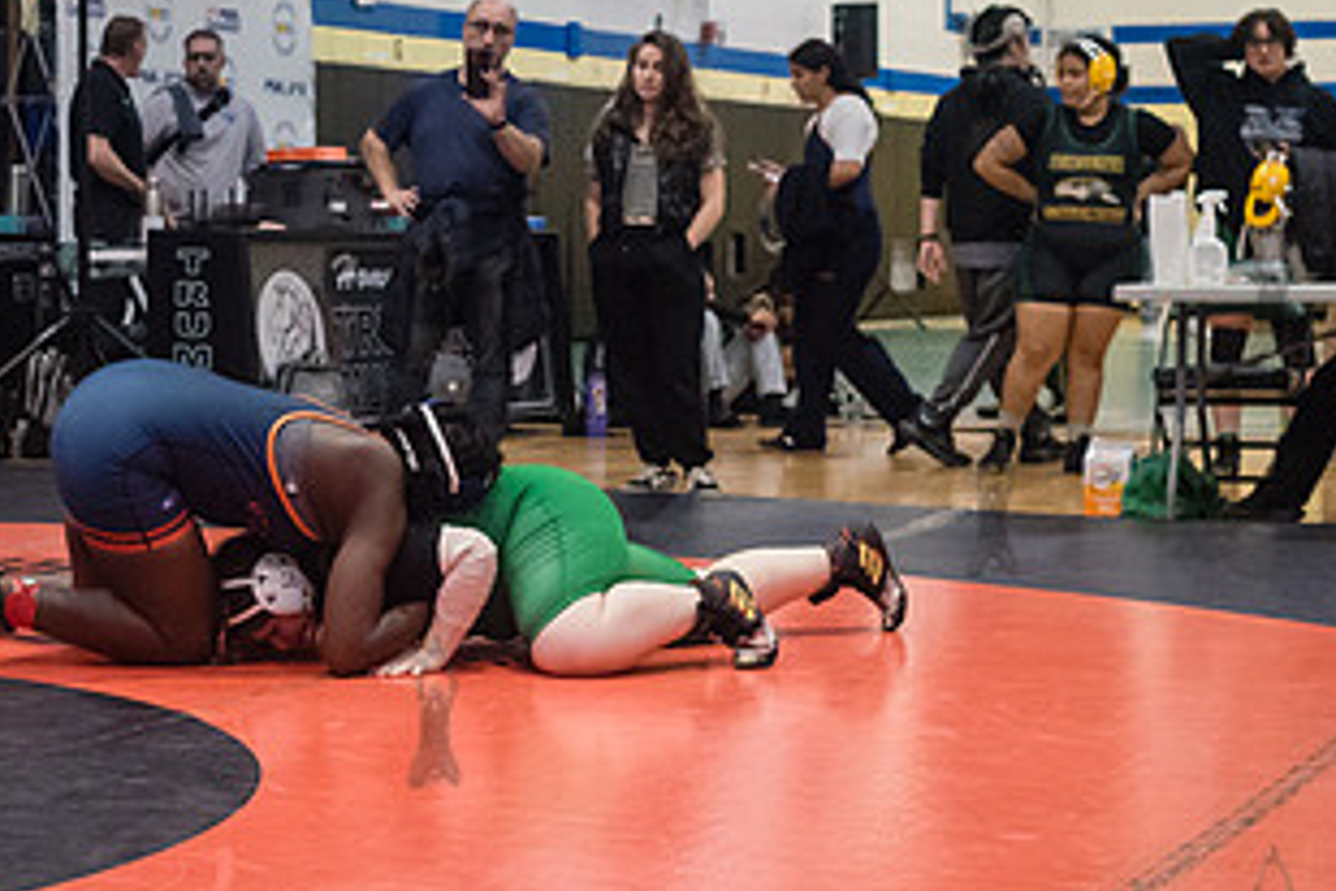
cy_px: 409
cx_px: 294
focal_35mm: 87
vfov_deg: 15.7
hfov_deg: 23.1
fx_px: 3228
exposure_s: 1/400
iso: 5000
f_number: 3.2
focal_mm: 35
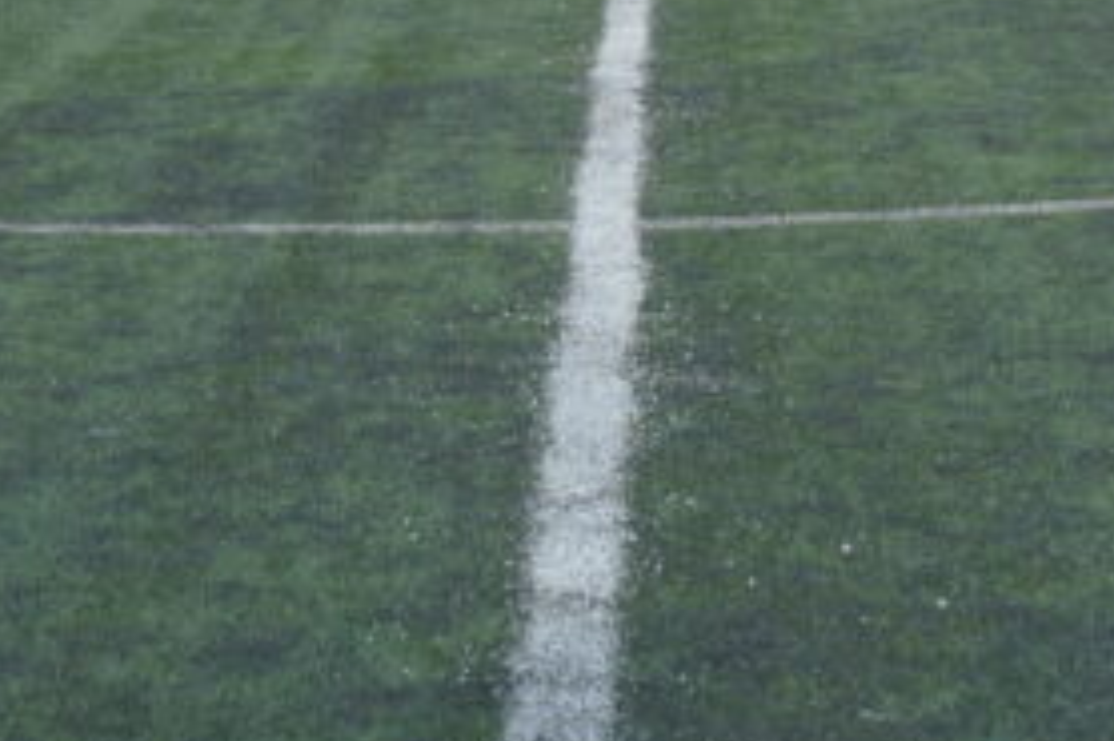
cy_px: -427
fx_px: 3989
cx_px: 729
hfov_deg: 15.9
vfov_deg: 10.2
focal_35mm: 129
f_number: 5.6
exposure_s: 1/320
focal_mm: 35
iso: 250
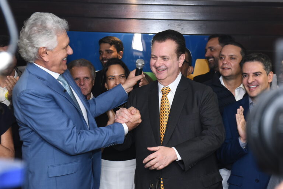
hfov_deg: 32.4
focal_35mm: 62
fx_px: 488
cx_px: 142
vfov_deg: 21.9
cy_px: 94
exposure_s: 1/160
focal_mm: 62
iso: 4000
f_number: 5.6
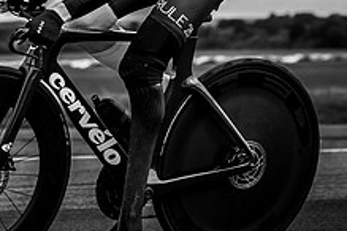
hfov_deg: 7.1
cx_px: 63
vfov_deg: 4.7
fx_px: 2805
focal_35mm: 291
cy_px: 47
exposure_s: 1/1000
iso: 125
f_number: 3.5
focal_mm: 70
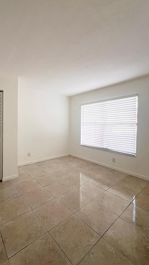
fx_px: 105
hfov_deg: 70.0
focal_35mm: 15
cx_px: 62
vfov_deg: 103.0
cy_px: 128
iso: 32
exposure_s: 1/99
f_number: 1.8
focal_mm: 1.57
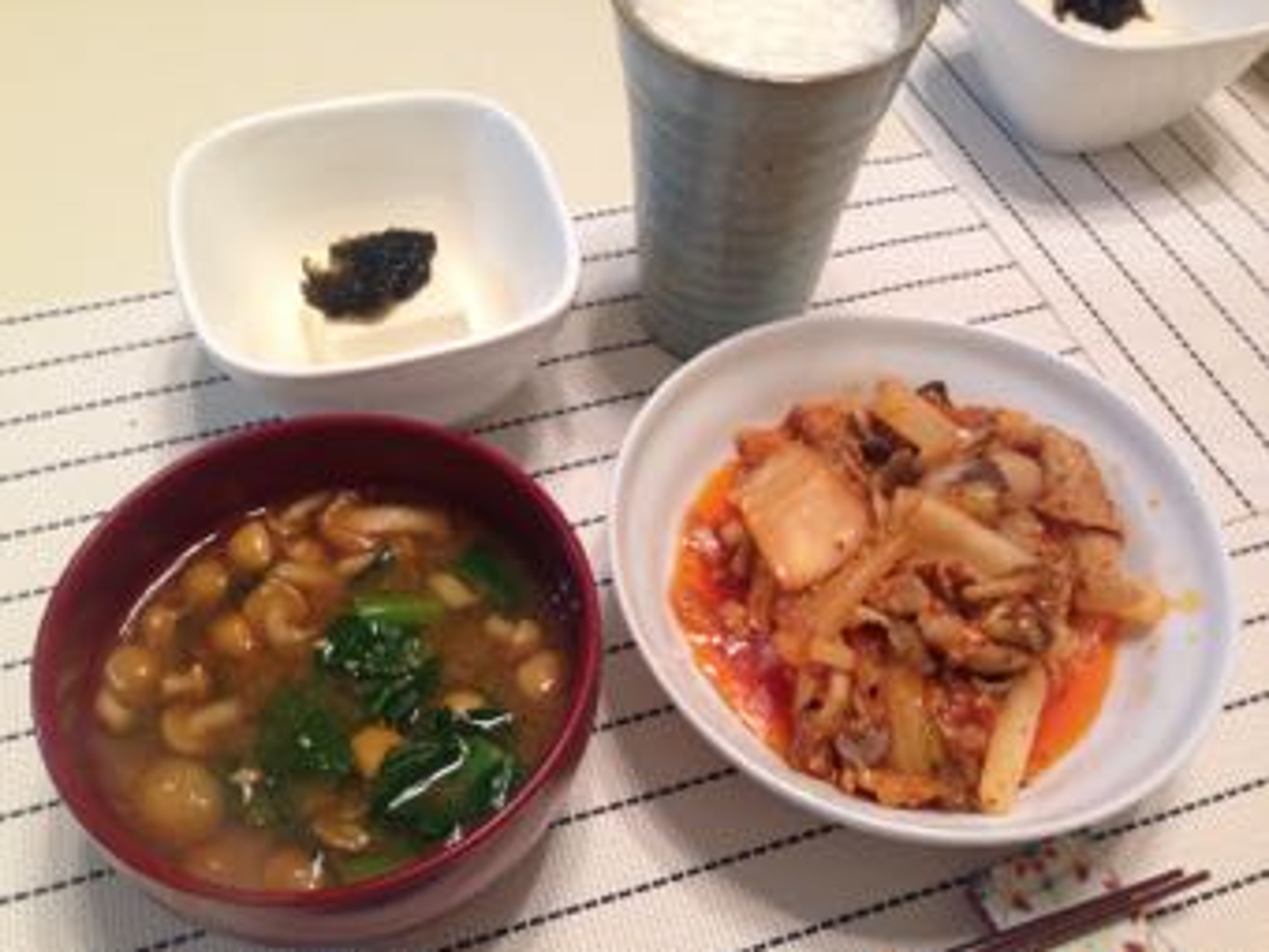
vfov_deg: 41.8
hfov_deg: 54.0
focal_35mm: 34
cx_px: 620
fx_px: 1246
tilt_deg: -53.3
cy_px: 483
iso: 125
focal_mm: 4.12
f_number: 2.4
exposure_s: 1/20
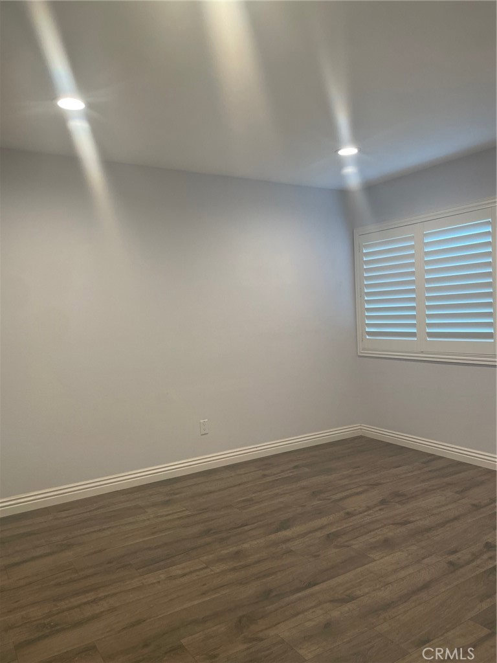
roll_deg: +2.9
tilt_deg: -1.9
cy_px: 332
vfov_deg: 67.3
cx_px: 248
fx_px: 498
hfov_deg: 53.1
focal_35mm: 26
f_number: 1.6
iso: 125
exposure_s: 1/120
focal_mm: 4.2
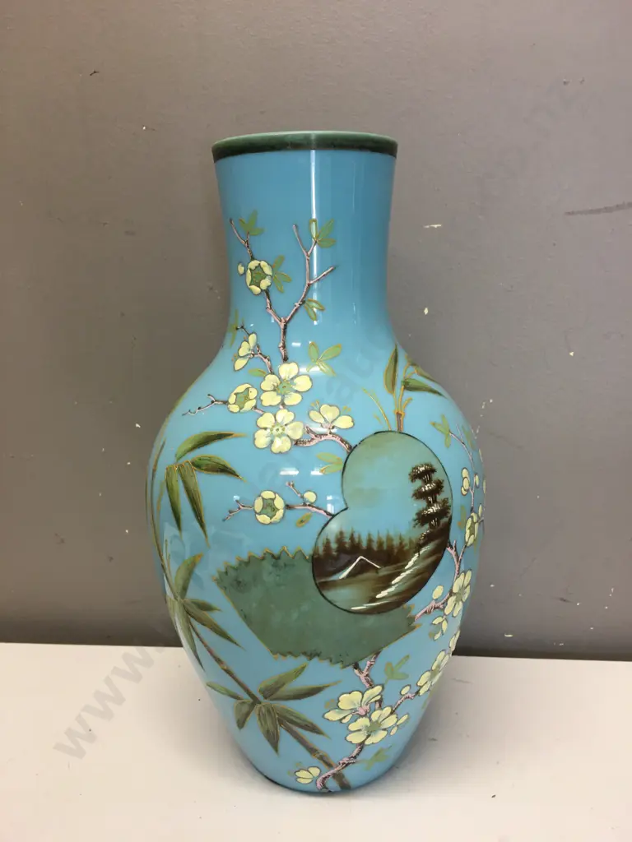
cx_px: 316
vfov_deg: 61.7
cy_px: 421
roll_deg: +0.3
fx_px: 706
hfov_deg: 48.2
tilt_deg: -11.4
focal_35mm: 29
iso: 40
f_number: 2.2
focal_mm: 4.15
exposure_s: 1/33
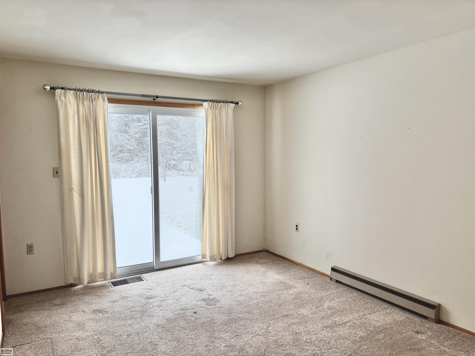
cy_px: 178
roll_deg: +0.3
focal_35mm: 26
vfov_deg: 53.1
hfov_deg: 67.3
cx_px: 238
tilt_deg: -4.8
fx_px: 357
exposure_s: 1/202
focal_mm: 5.96
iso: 50
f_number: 1.6
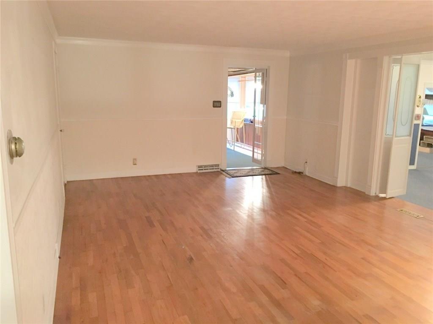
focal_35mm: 29
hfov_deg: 61.7
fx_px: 363
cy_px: 162
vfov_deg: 48.2
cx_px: 216
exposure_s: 1/15
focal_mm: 4.15
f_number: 2.2
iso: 400
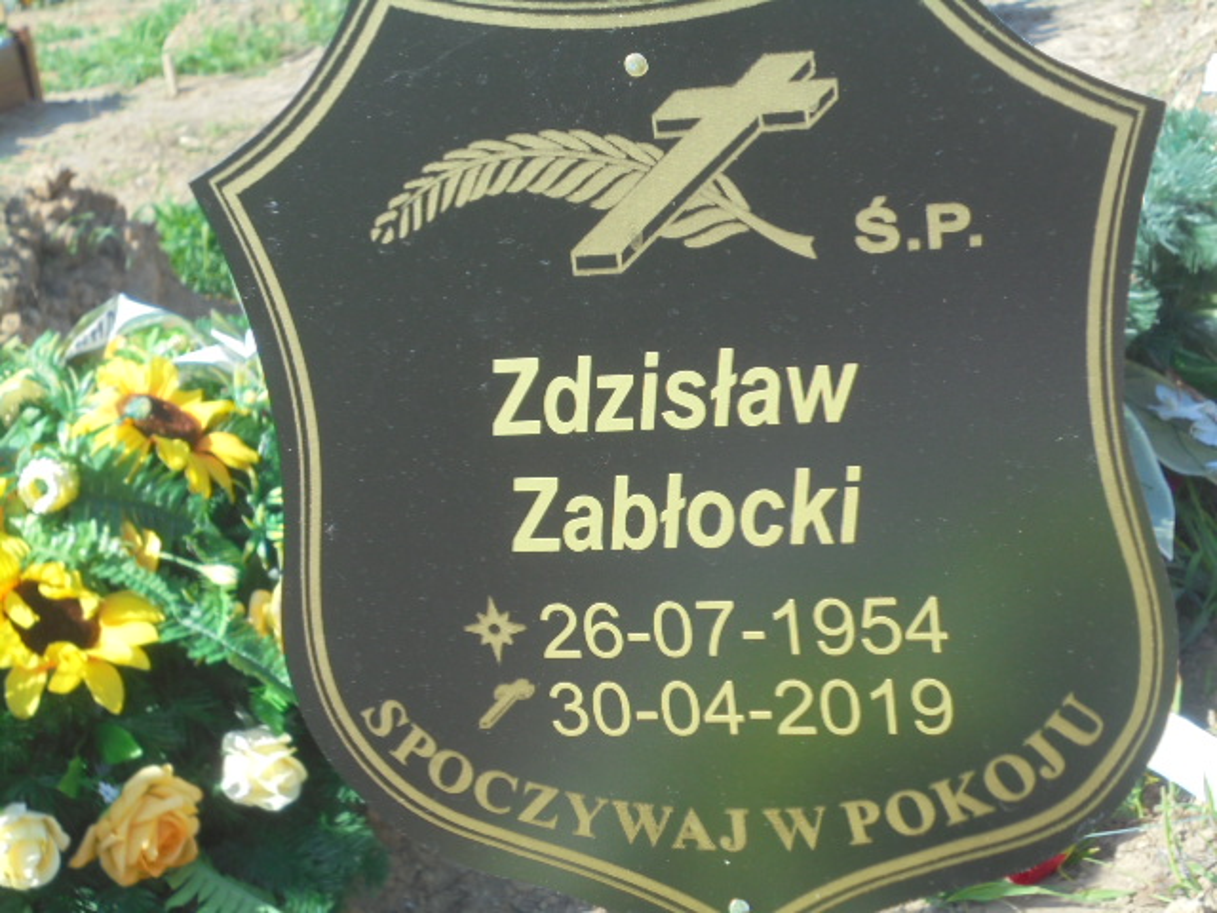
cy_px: 456
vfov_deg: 22.9
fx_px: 2250
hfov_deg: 30.3
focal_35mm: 64
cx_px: 608
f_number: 5.6
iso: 100
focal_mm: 11.5
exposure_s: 1/160
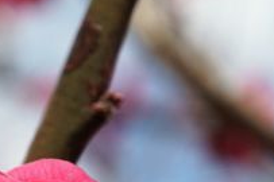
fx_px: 1726
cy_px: 343
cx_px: -73
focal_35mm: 227
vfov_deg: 5.9
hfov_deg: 8.9
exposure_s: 1/200
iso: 100
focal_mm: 30
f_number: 9
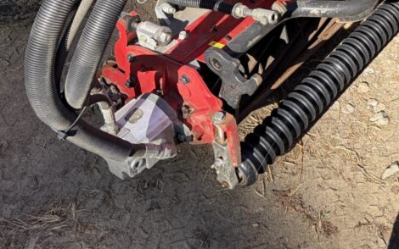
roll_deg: -6.9
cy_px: -13
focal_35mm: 60
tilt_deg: -36.6
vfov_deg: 20.8
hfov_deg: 32.3
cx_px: 361
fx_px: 653
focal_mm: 5.96
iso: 50
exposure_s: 1/1117
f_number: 1.6
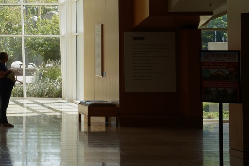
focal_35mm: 151
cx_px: -85
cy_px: -34
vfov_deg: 9.0
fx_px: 1045
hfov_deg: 13.1
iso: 1000
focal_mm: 54
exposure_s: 1/100
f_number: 18
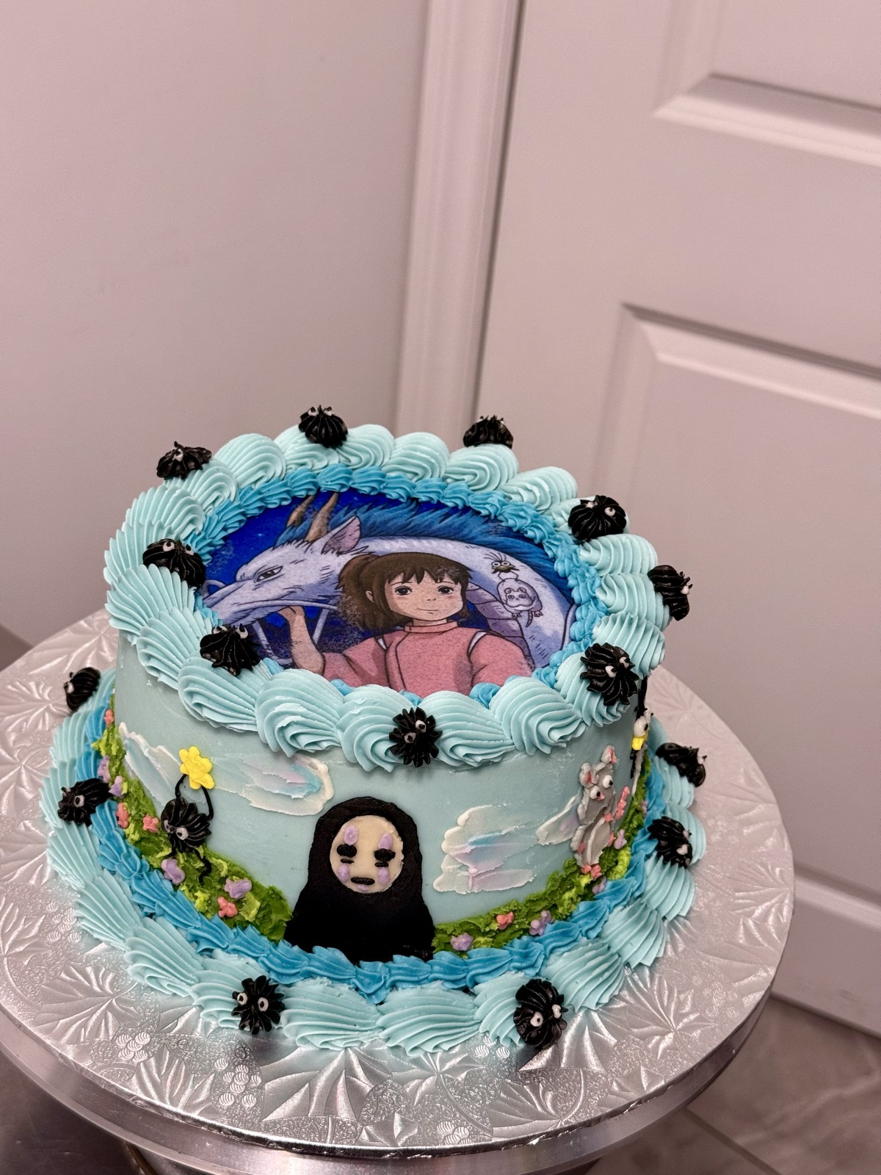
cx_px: 440
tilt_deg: -33.6
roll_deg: -5.9
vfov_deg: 39.7
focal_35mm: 48
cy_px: 588
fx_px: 1629
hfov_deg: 30.3
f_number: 1.78
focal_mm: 6.76
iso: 100
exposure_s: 1/60
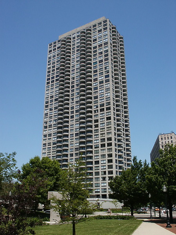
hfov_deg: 40.7
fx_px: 237
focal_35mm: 35
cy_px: 118
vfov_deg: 52.6
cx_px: 88
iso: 64
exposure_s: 1/250
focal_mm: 7.18
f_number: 6.7
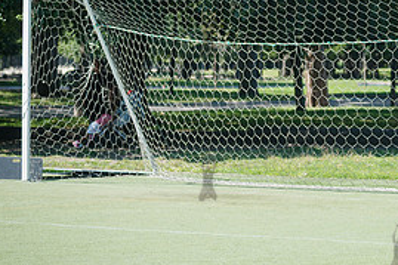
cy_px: 103
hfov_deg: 9.0
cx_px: 398
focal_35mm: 227
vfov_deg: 6.0
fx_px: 2508
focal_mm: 100
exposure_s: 1/800
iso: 200
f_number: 4
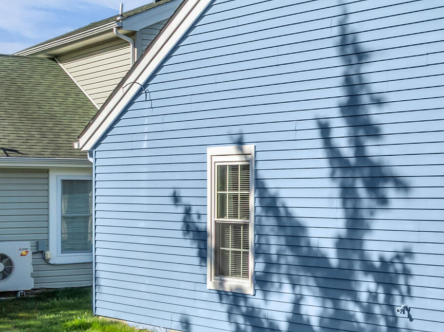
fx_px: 1013
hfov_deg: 22.1
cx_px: 583
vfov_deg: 18.6
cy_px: 197
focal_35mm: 79
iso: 130
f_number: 2.8
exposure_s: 1/2000
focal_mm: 12.29
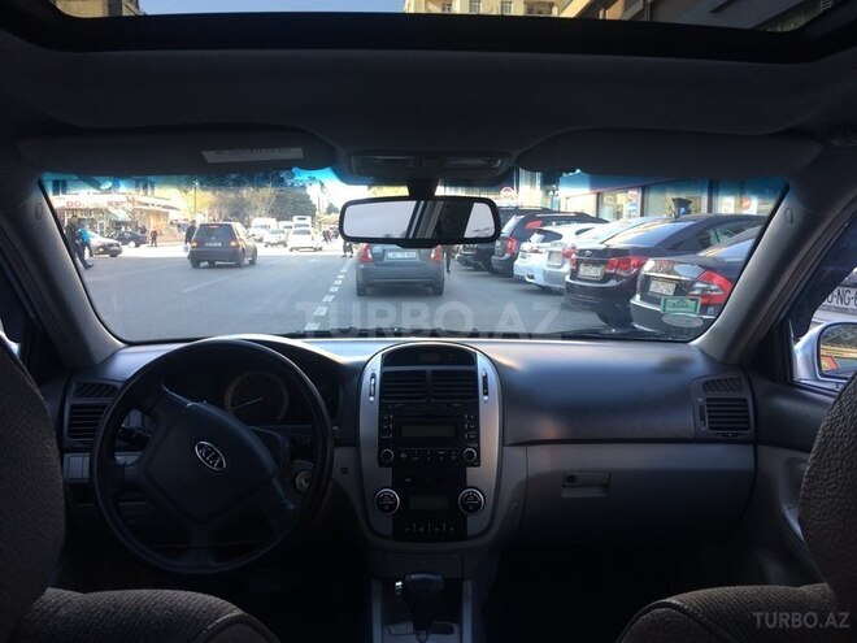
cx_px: 428
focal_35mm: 29
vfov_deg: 48.2
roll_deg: +0.1
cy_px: 322
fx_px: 718
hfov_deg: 61.7
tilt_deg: -9.9
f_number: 2.2
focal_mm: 4.15
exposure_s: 1/100
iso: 50
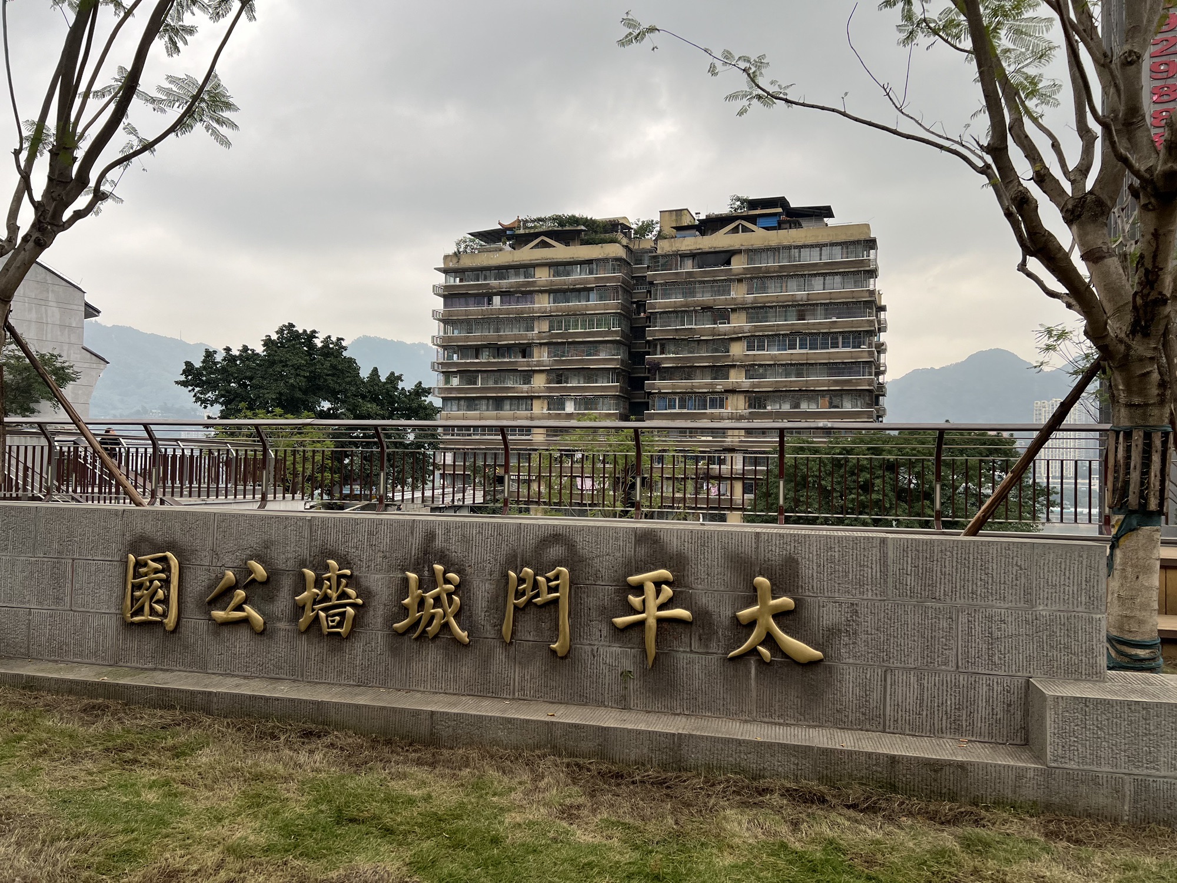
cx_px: 588
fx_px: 884
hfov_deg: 67.3
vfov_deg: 53.1
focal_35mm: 26
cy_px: 442
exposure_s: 1/718
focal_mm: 5.7
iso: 50
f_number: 1.5
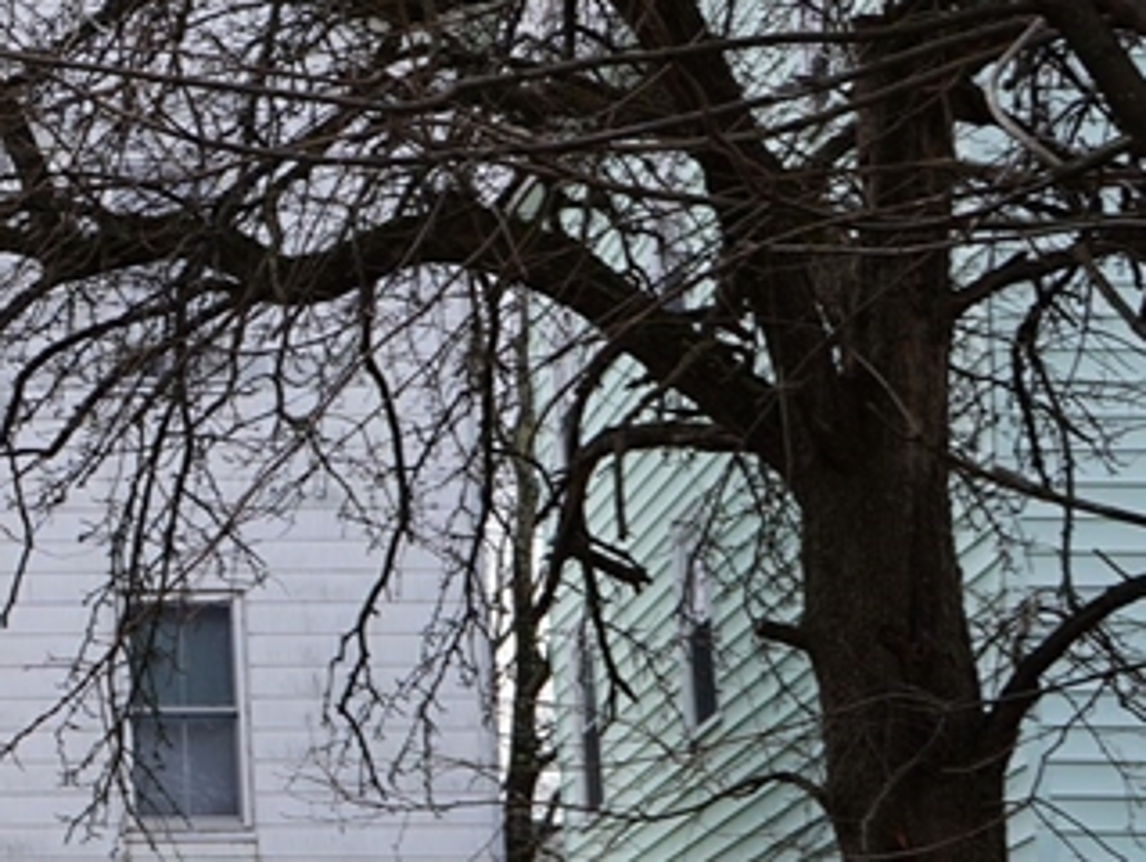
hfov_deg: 16.3
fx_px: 3679
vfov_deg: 13.4
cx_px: -517
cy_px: 451
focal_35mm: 111
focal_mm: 36
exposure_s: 1/100
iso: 100
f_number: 7.1
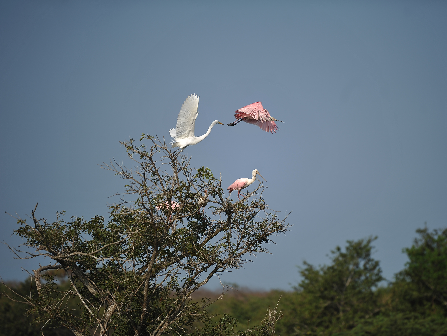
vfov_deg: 6.8
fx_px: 2802
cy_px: 168
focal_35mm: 217
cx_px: 249
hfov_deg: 9.1
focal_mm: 200
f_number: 2.8
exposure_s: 1/3200
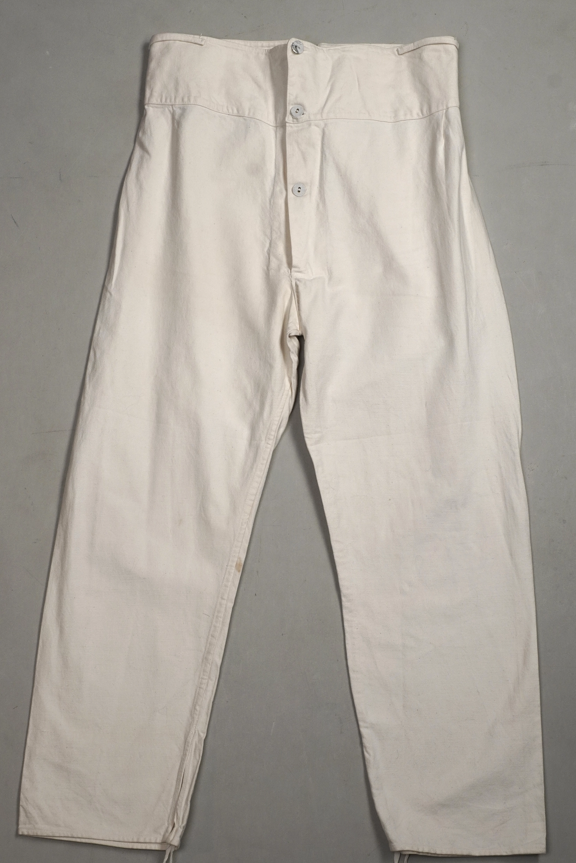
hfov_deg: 24.2
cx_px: 279
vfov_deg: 35.6
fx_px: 1344
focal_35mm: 56
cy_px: 482
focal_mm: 32
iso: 400
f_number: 11
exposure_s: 1/60
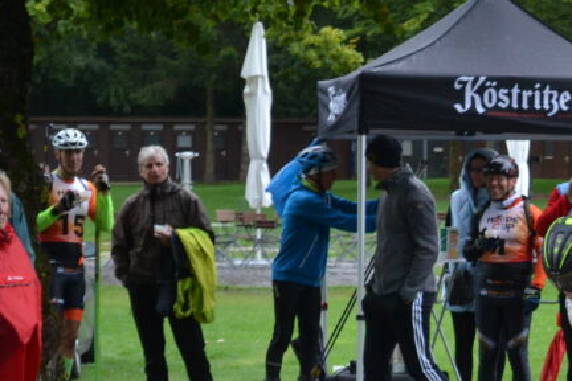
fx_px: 3644
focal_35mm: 229
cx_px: 743
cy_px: 415
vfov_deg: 6.0
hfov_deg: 8.8
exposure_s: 1/500
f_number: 5.6
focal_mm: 55
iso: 720
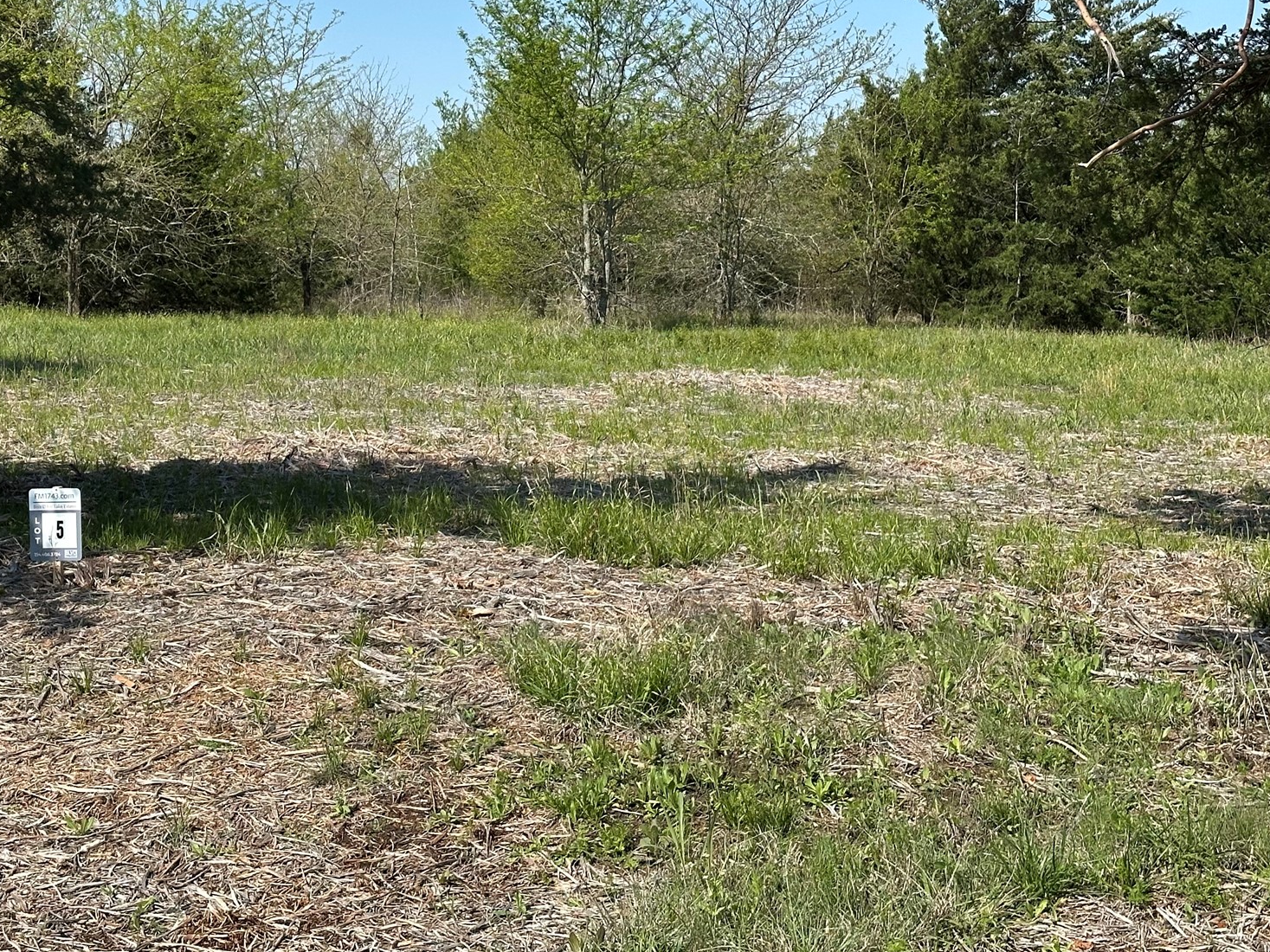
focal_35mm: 67
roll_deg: -0.2
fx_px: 2458
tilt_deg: -1.8
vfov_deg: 21.9
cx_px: 506
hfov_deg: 28.9
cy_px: 357
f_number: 1.78
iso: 64
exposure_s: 1/3597
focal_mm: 6.86
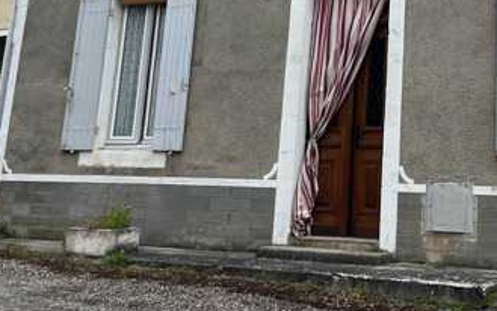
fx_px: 908
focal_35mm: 67
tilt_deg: +15.1
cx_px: 462
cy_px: -86
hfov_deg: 29.2
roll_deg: -1.6
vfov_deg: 18.2
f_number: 1.6
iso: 50
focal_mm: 5.1
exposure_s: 1/1890
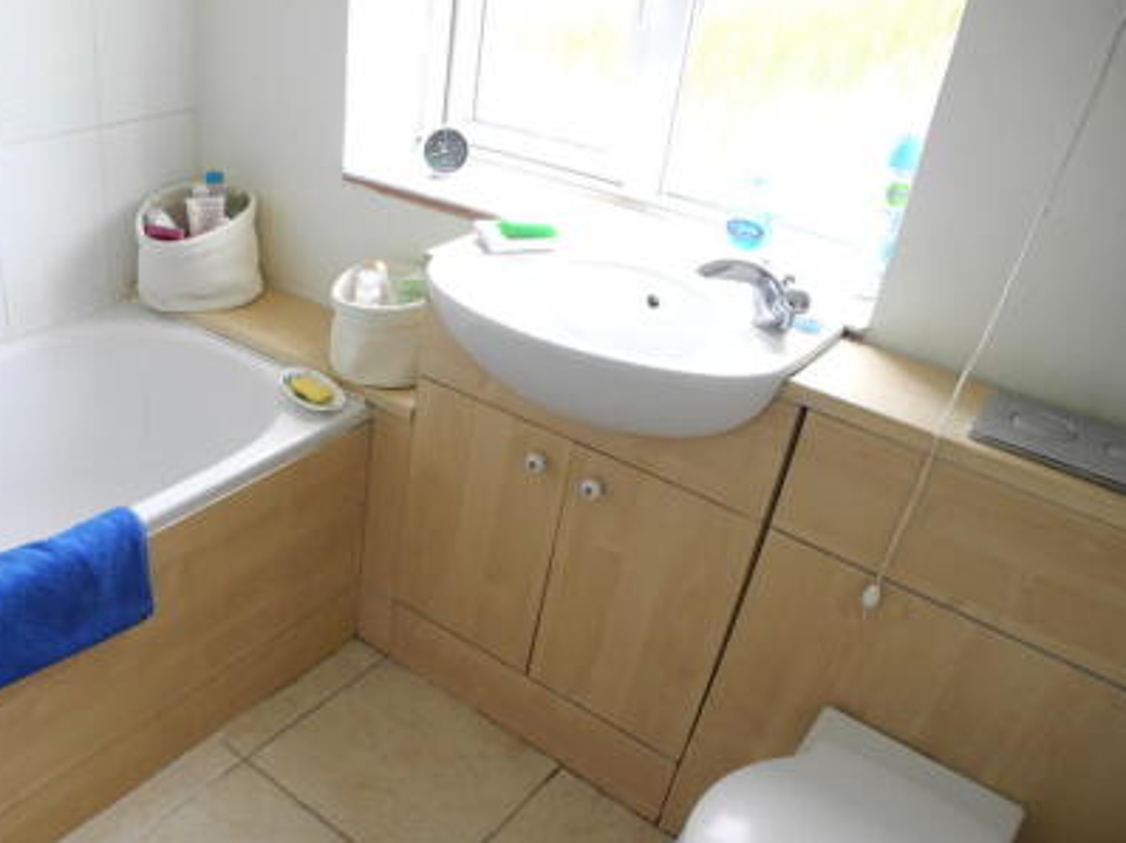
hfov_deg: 44.7
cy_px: 491
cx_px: 330
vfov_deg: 35.0
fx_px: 1333
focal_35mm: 41
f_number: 2.8
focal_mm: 6
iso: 104
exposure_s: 1/30
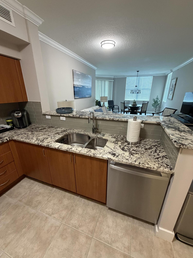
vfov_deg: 102.1
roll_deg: +0.2
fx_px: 104
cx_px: 96
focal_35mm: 14
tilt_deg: -18.7
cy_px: 129
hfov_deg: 85.7
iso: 400
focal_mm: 2.22
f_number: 2.2
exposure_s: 1/60
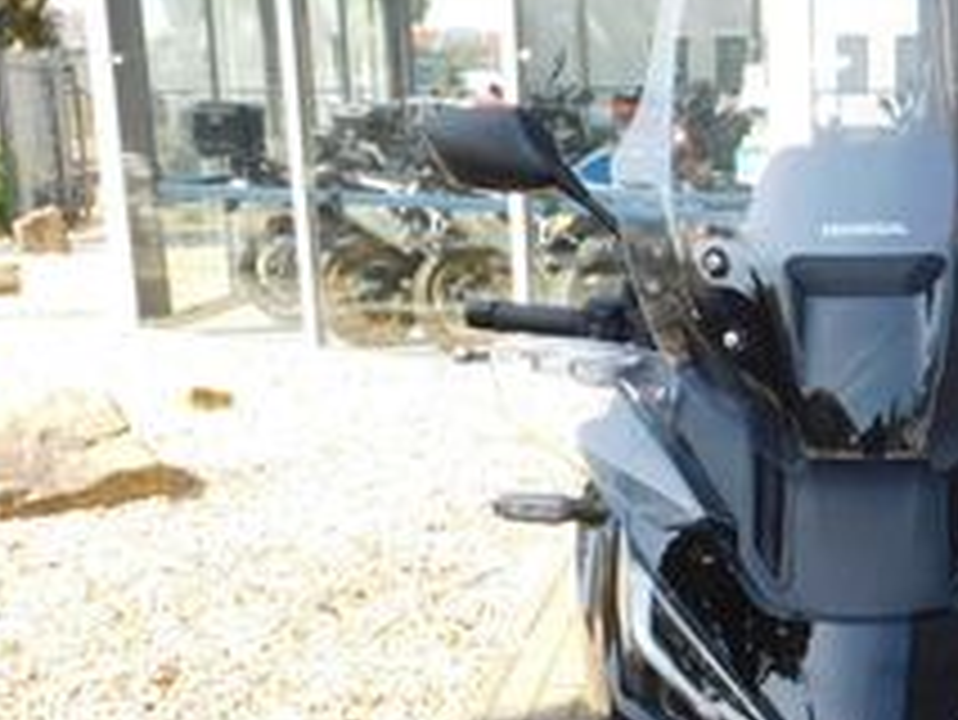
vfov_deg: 19.0
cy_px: 747
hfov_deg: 25.1
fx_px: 2077
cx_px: 877
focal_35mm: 75
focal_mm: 4.5
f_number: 3.1
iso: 125
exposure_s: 1/320
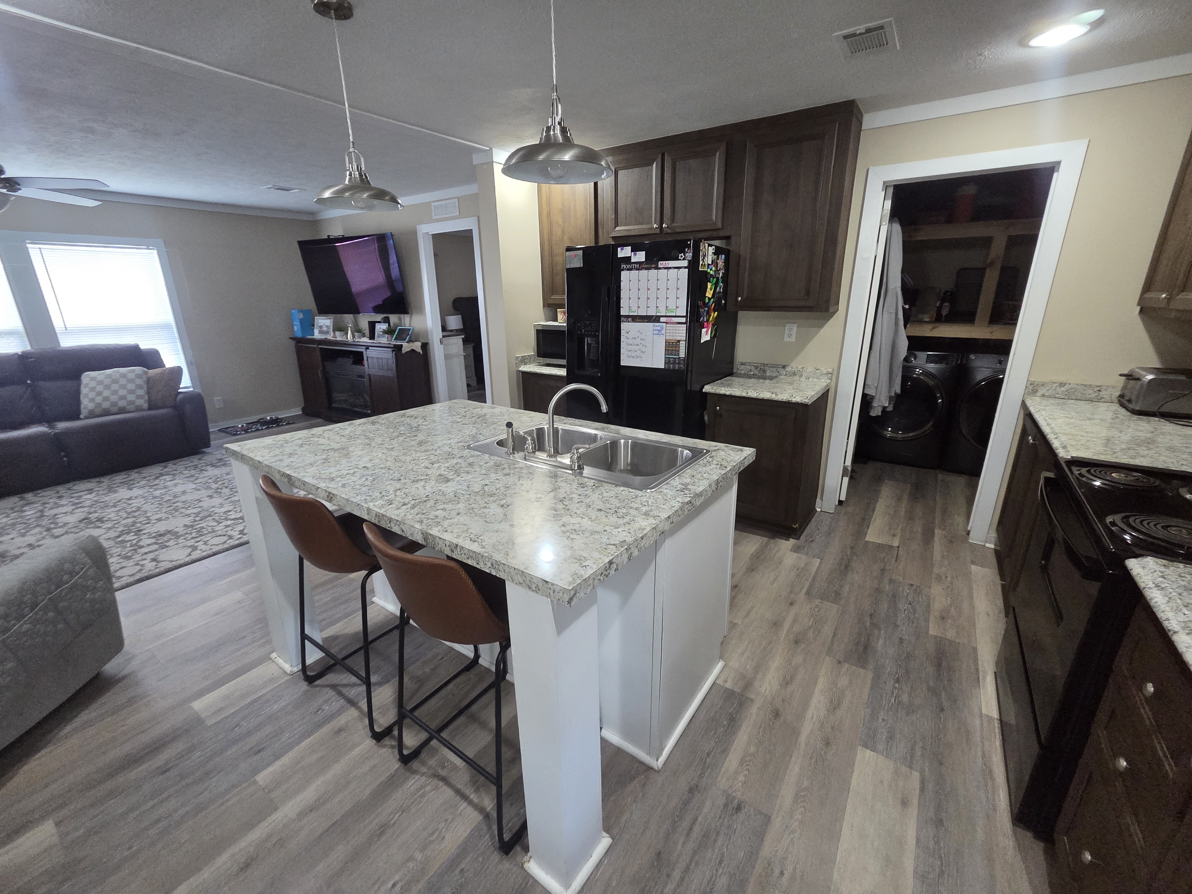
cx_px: 596
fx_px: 448
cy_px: 447
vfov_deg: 89.9
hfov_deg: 106.2
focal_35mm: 13
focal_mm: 2.2
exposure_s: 1/60
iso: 640
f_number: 2.2
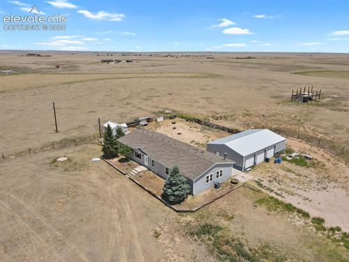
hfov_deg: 71.6
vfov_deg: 56.8
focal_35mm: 24
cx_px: 174
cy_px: 131
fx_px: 242
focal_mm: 4.5
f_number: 2.8
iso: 100
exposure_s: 1/640
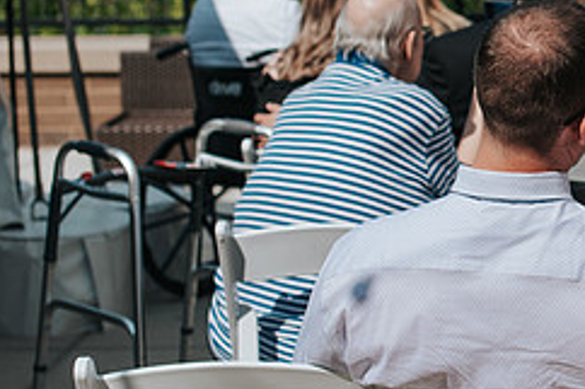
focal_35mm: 120
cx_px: 667
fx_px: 1949
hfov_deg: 16.5
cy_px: 141
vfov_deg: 11.4
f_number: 3.2
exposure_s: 1/2000
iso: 100
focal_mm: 50
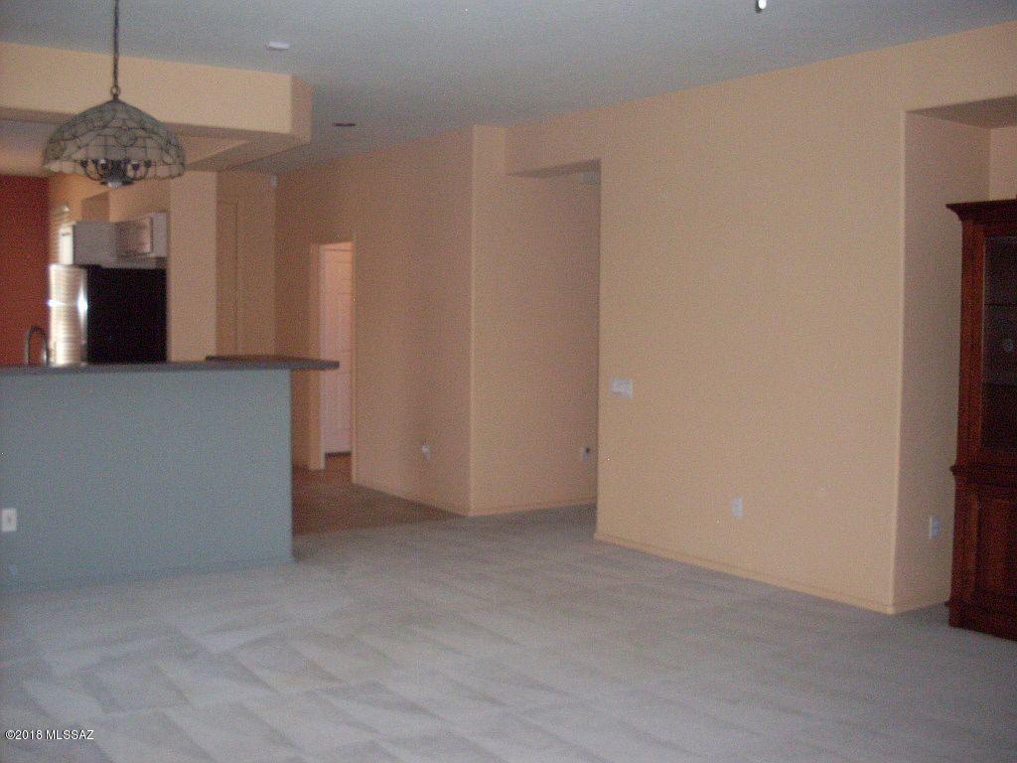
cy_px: 382
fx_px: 1116
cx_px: 508
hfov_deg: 49.0
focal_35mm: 38
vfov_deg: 37.7
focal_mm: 6.3
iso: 240
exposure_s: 1/45
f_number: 2.8
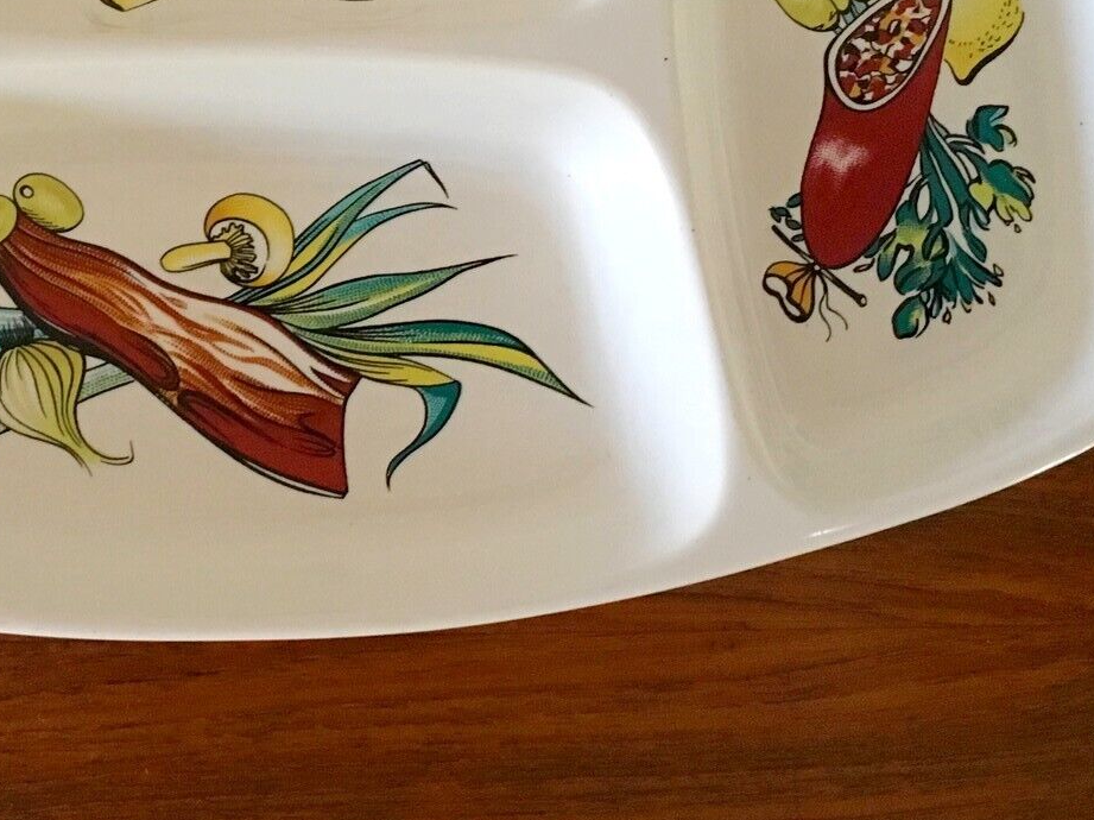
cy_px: 141
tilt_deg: -74.7
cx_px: 167
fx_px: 1990
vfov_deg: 22.9
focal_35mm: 63
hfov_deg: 29.8
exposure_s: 1/25
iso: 200
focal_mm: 4.15
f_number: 2.2
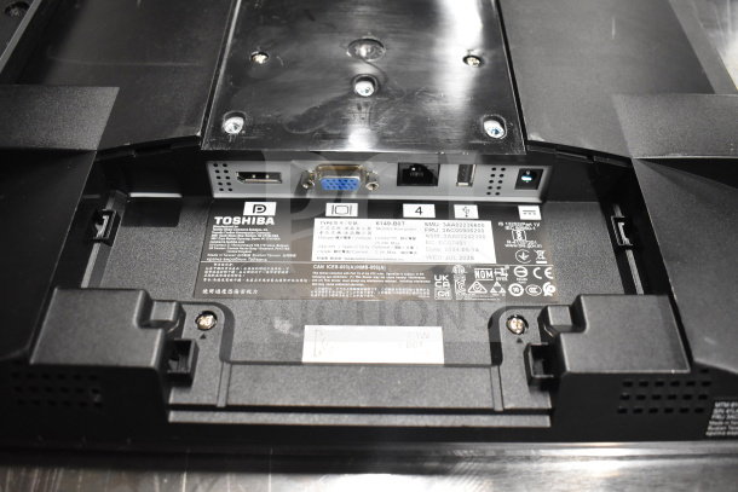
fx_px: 677
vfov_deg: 40.0
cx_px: 369
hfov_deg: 57.2
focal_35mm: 33
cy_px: 246
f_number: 3.8
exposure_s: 1/40
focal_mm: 22
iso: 2200
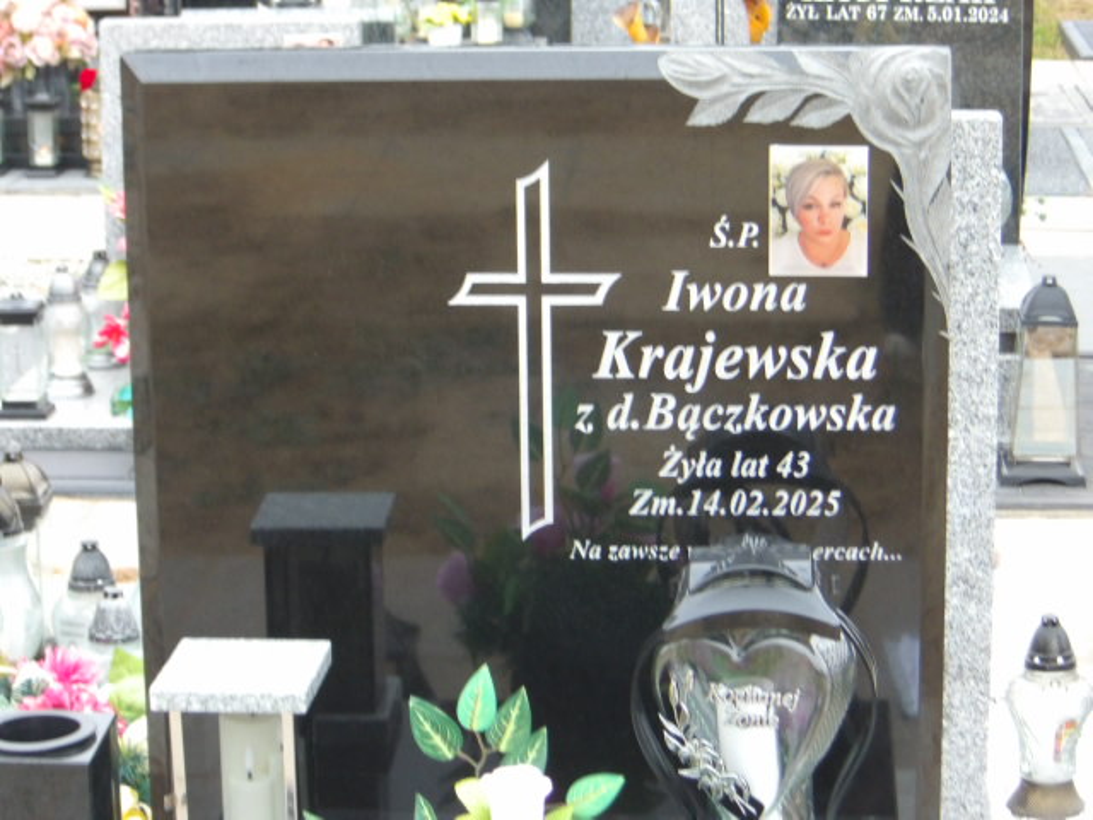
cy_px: 410
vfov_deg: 13.7
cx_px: 546
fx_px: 3410
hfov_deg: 18.2
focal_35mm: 108
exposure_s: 1/27
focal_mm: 19.6
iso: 447
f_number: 6.6
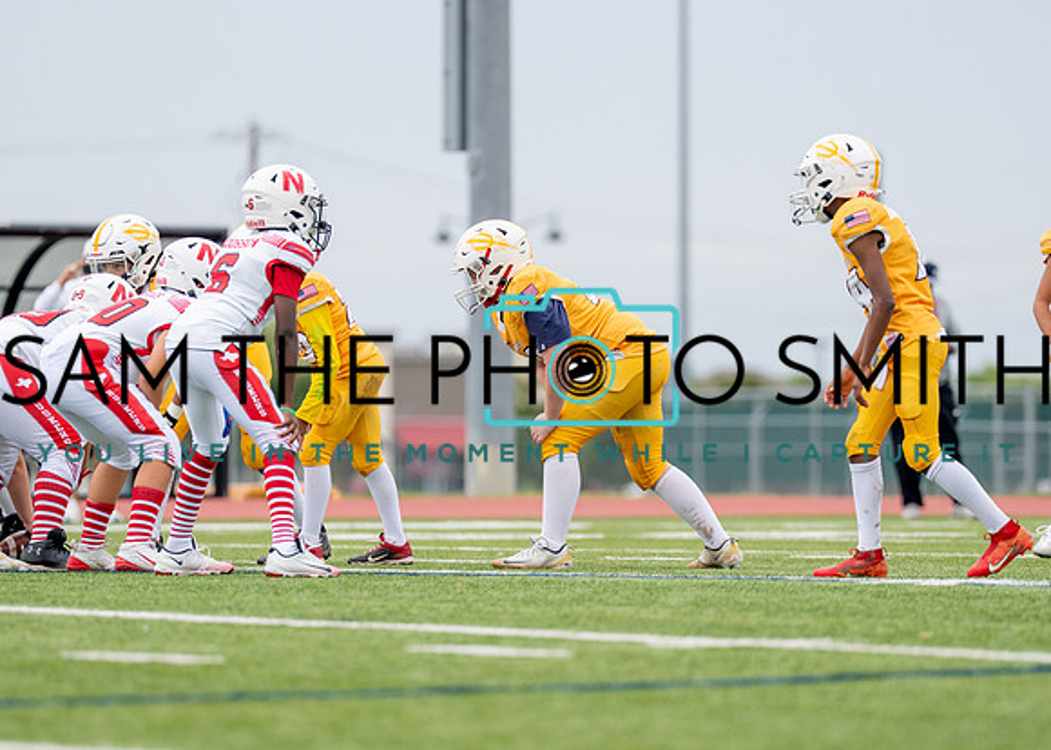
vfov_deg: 4.4
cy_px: 423
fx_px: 9669
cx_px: 582
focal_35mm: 324
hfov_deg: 6.2
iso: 250
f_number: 2.8
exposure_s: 1/2500
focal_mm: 200
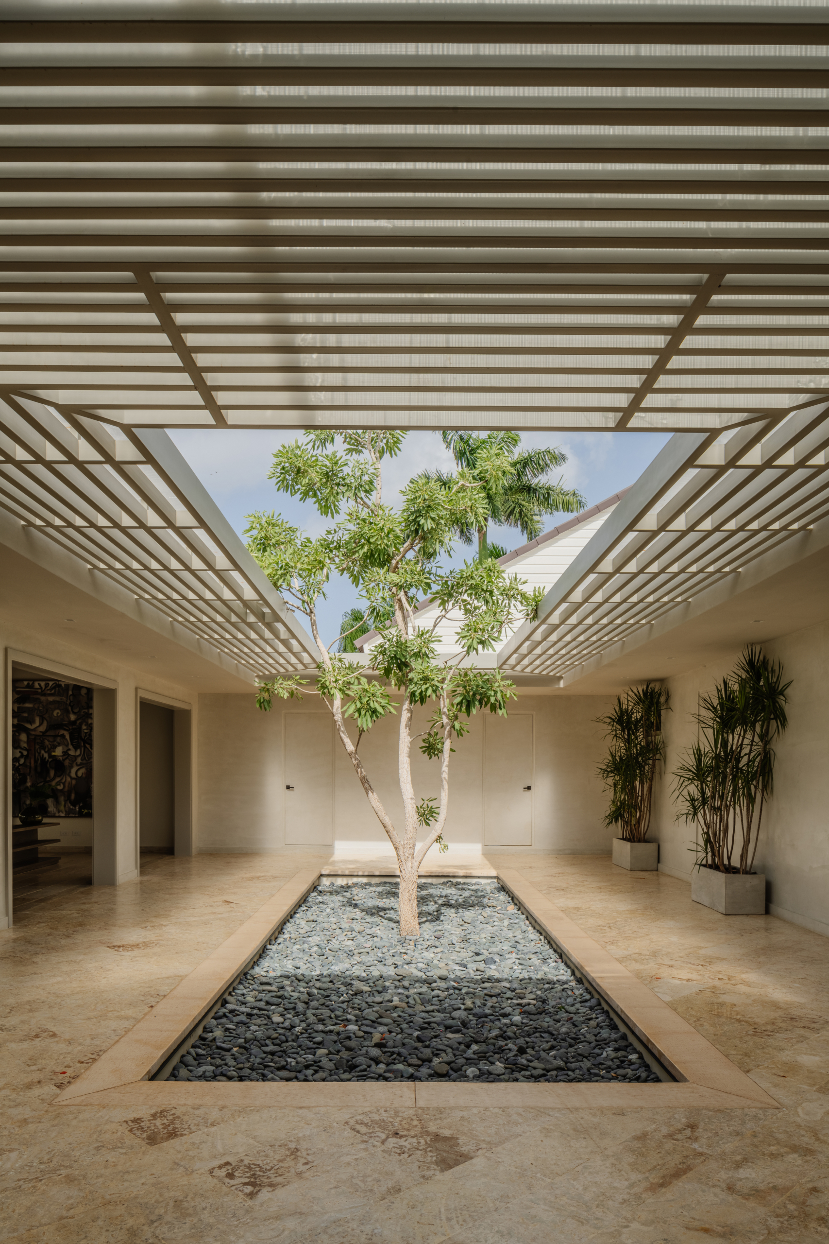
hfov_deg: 53.1
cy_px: 622
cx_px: 414
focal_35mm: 24
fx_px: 829
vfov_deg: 73.7
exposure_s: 1/400
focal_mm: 24
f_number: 16
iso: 250
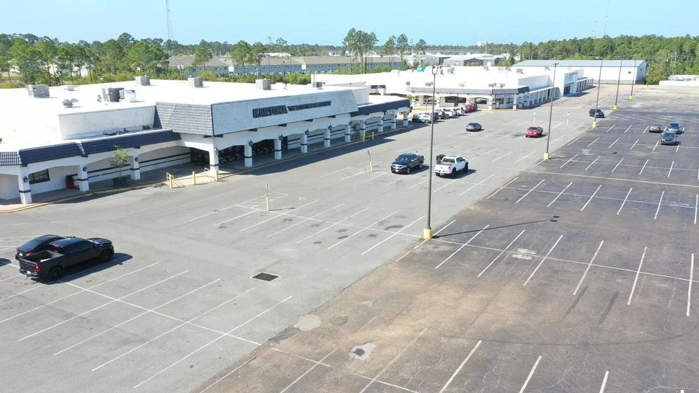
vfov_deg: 37.7
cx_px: 346
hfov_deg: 62.6
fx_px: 575
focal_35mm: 31
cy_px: 221
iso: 100
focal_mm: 10.26
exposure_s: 1/240
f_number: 5
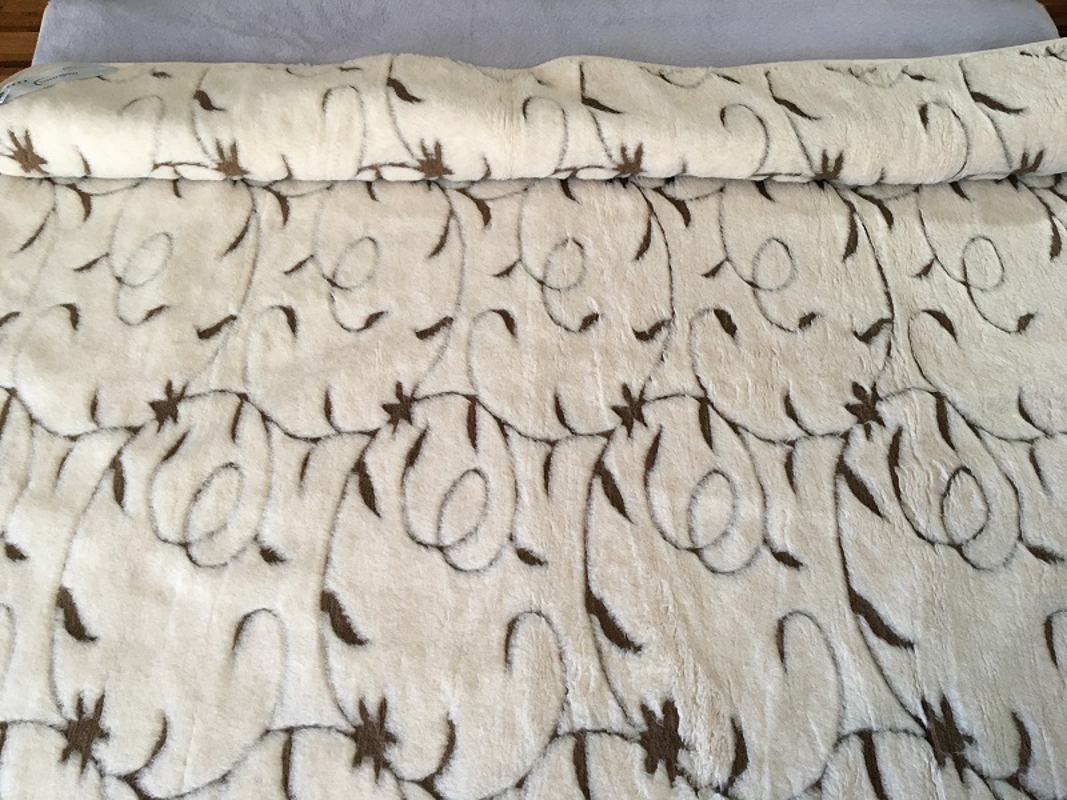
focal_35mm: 29
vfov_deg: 48.2
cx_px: 534
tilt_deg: -58.0
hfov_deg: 61.7
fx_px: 894
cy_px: 400
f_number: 2.2
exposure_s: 1/33
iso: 50
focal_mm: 4.15
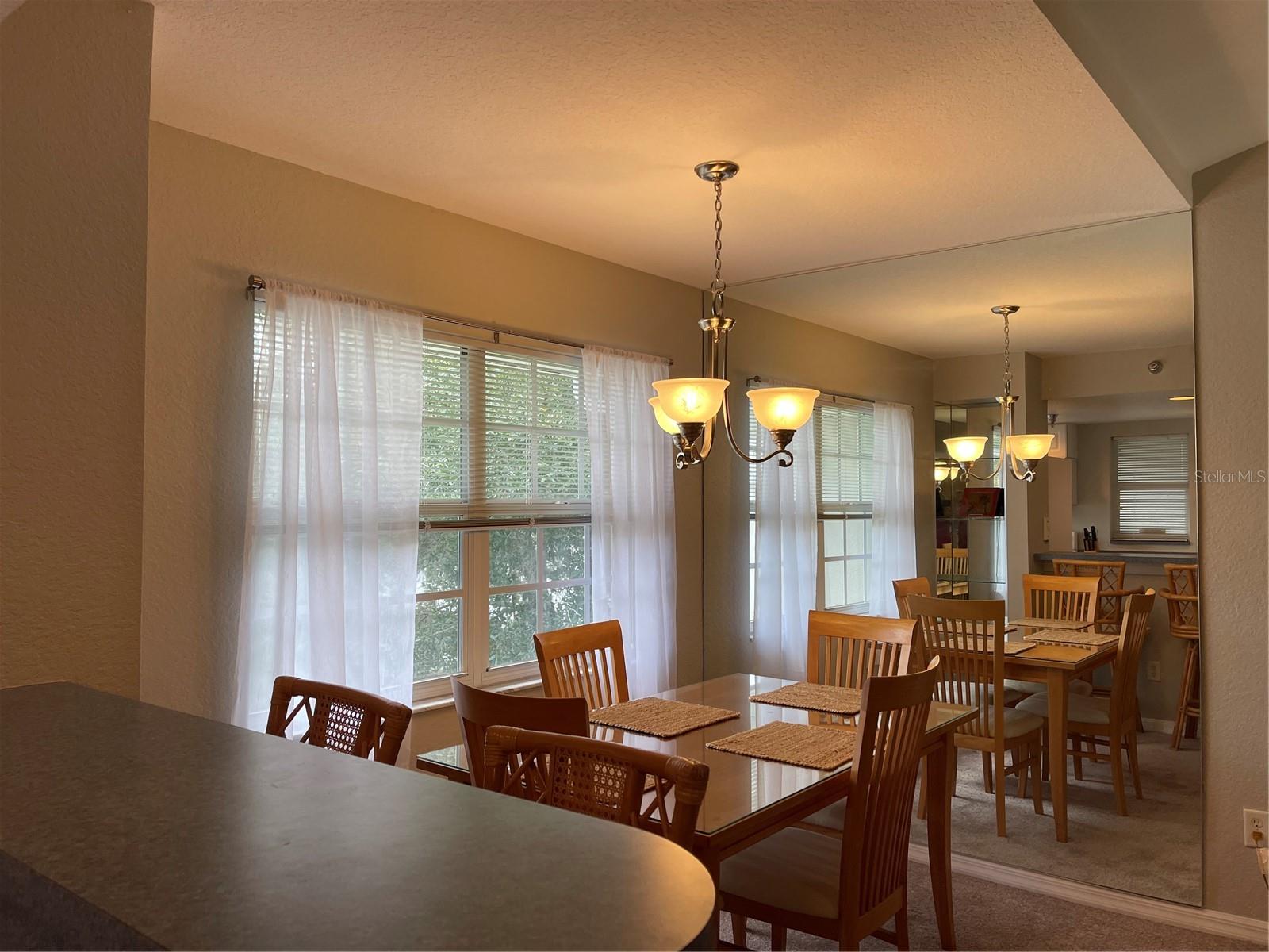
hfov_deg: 69.4
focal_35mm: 25
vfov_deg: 54.9
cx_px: 634
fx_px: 916
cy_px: 476
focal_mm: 5.1
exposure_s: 1/120
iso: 64
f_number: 1.6
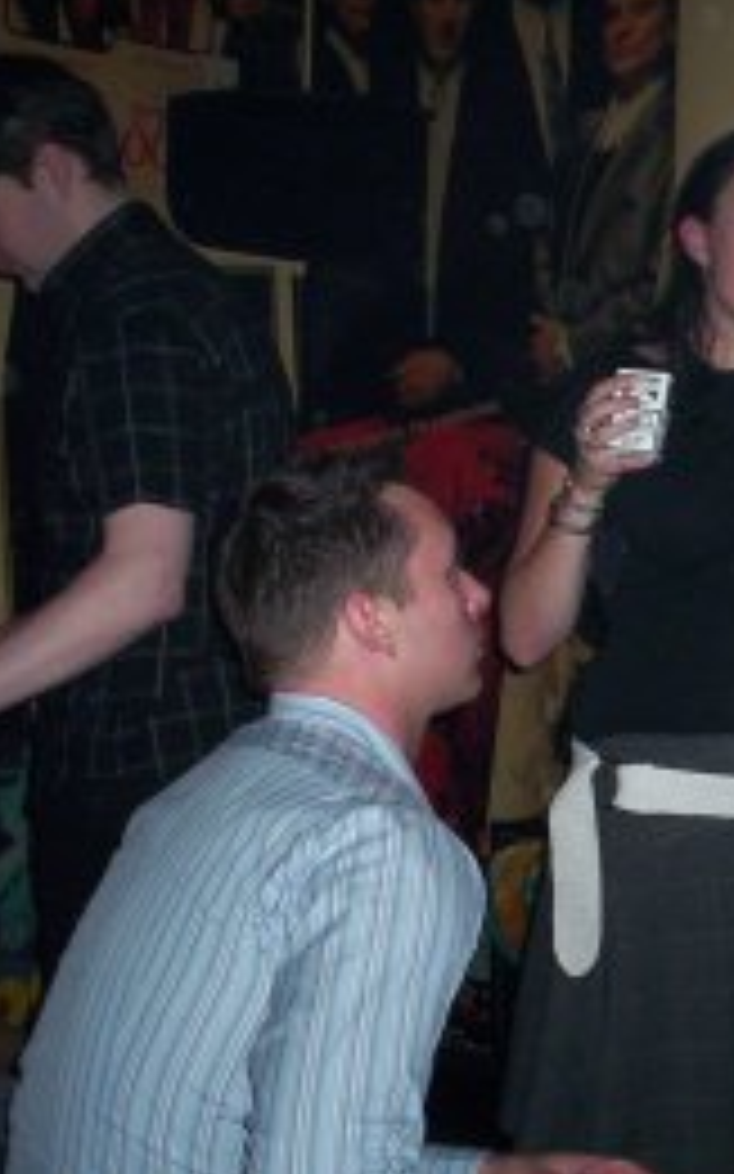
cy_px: 634
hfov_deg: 19.7
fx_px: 2018
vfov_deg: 32.5
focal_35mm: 63
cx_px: 820
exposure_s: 1/60
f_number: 4.5
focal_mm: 4.99
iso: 140
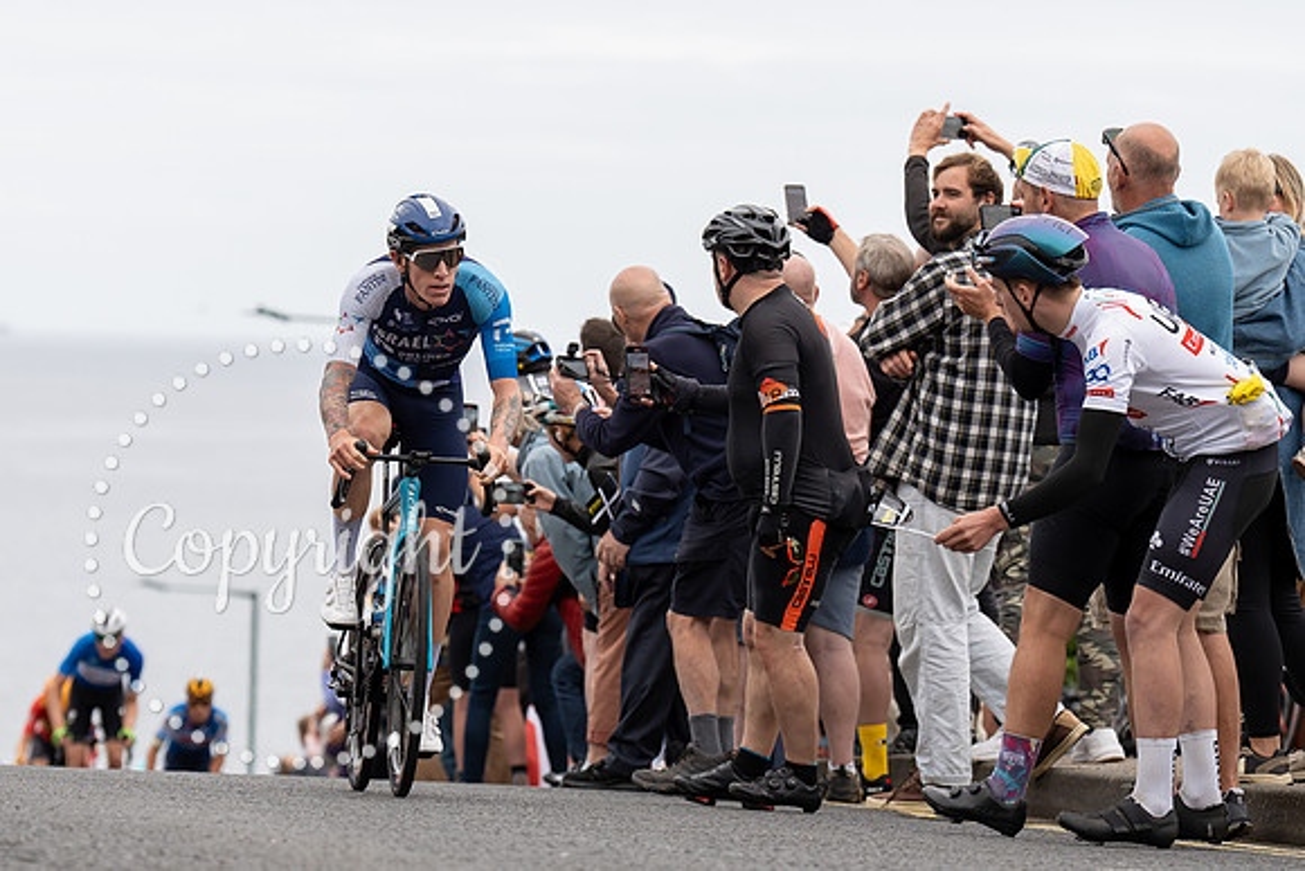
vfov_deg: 7.0
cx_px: 419
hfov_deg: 10.4
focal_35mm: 197
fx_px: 7129
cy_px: 338
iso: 320
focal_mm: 131
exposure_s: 1/1000
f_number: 3.5
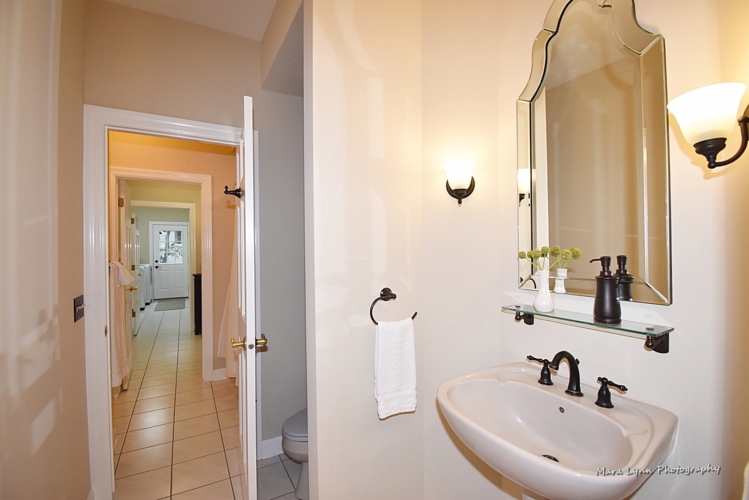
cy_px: 250
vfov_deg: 77.3
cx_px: 374
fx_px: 312
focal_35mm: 15
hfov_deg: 100.4
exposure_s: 1/125
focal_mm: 10
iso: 800
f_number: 5.6
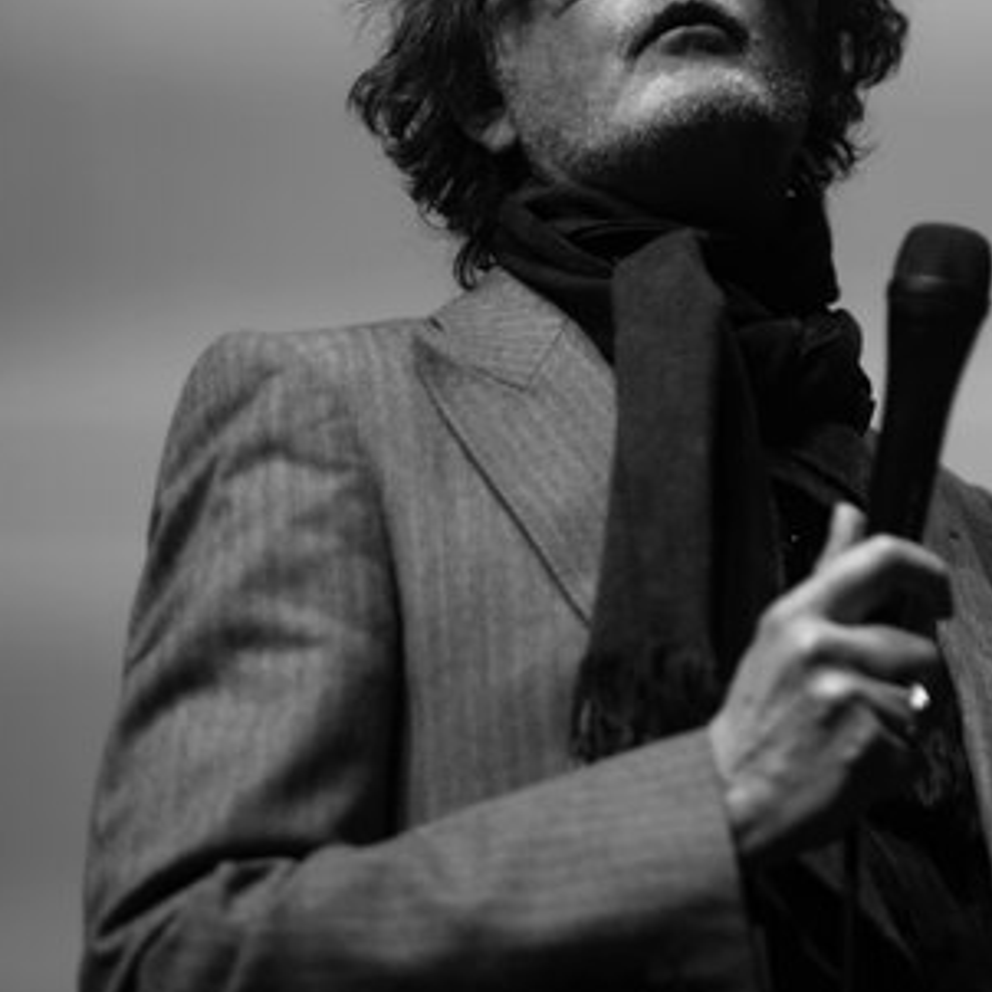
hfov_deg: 7.7
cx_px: 772
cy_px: 240
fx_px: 7360
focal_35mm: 227
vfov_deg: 7.7
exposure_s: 1/80
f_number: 1.4
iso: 200
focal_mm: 85
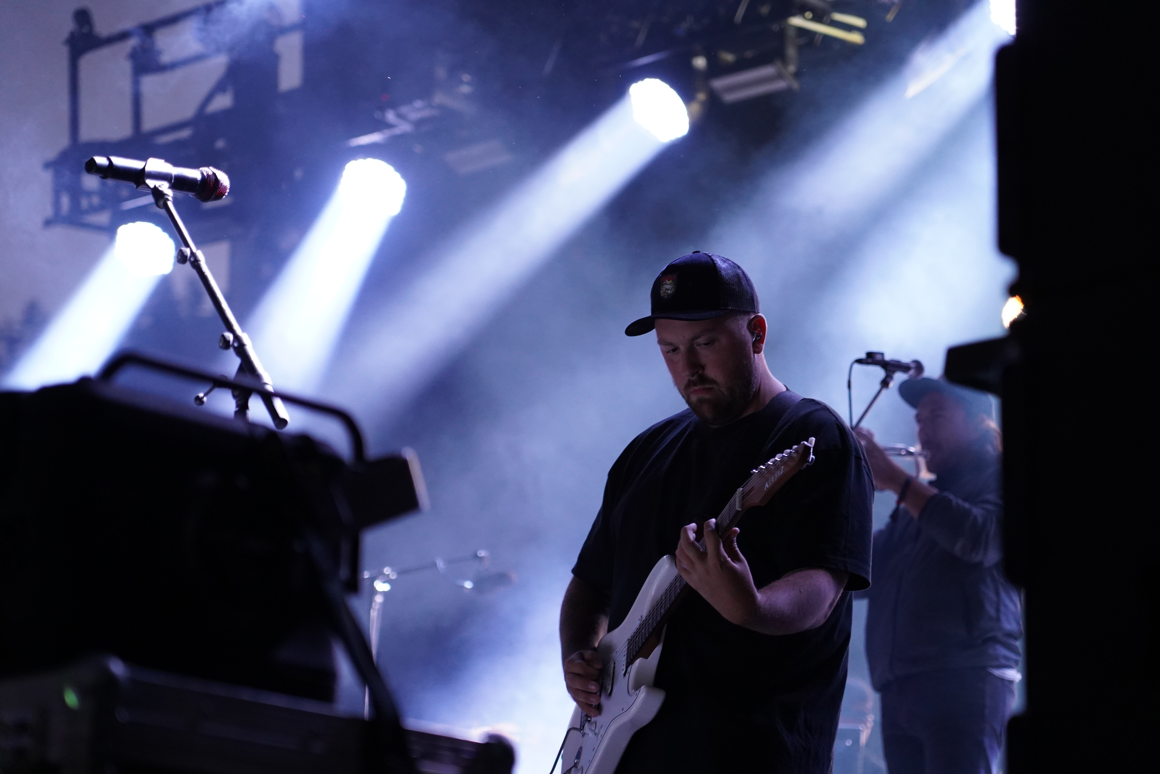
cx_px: 580
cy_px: 387
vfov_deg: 13.0
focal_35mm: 105
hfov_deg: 19.5
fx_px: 3383
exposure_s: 1/160
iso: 4000
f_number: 4
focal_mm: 105
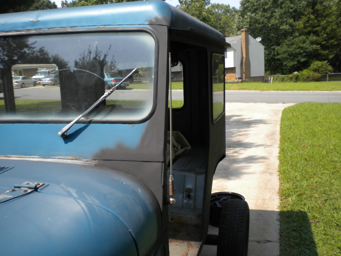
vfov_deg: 40.7
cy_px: 128
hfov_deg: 52.6
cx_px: 170
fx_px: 345
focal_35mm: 35
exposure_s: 1/374
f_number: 4.6
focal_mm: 6.3
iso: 80
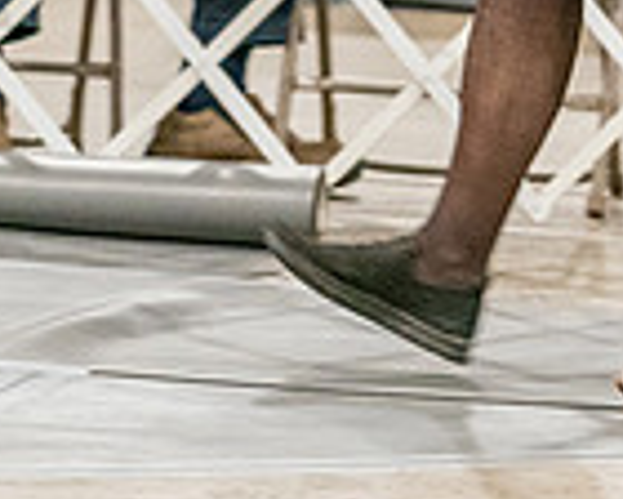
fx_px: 10233
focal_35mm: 555
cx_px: 825
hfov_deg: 3.5
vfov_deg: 2.8
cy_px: -223
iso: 6400
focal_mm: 123
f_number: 3.5
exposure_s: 1/250
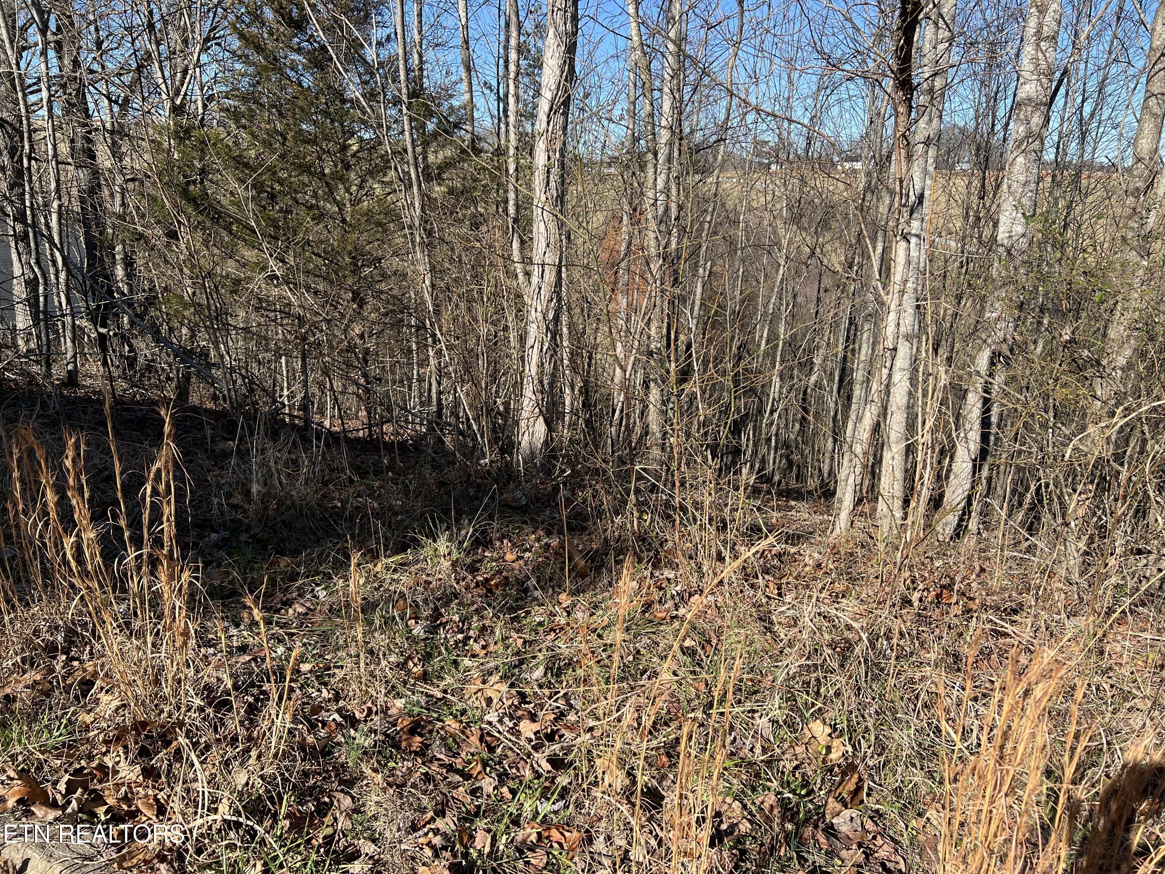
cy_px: 437
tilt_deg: -14.6
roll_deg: -0.2
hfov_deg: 67.3
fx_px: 875
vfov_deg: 53.1
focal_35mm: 26
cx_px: 582
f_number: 1.5
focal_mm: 5.7
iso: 50
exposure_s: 1/2123
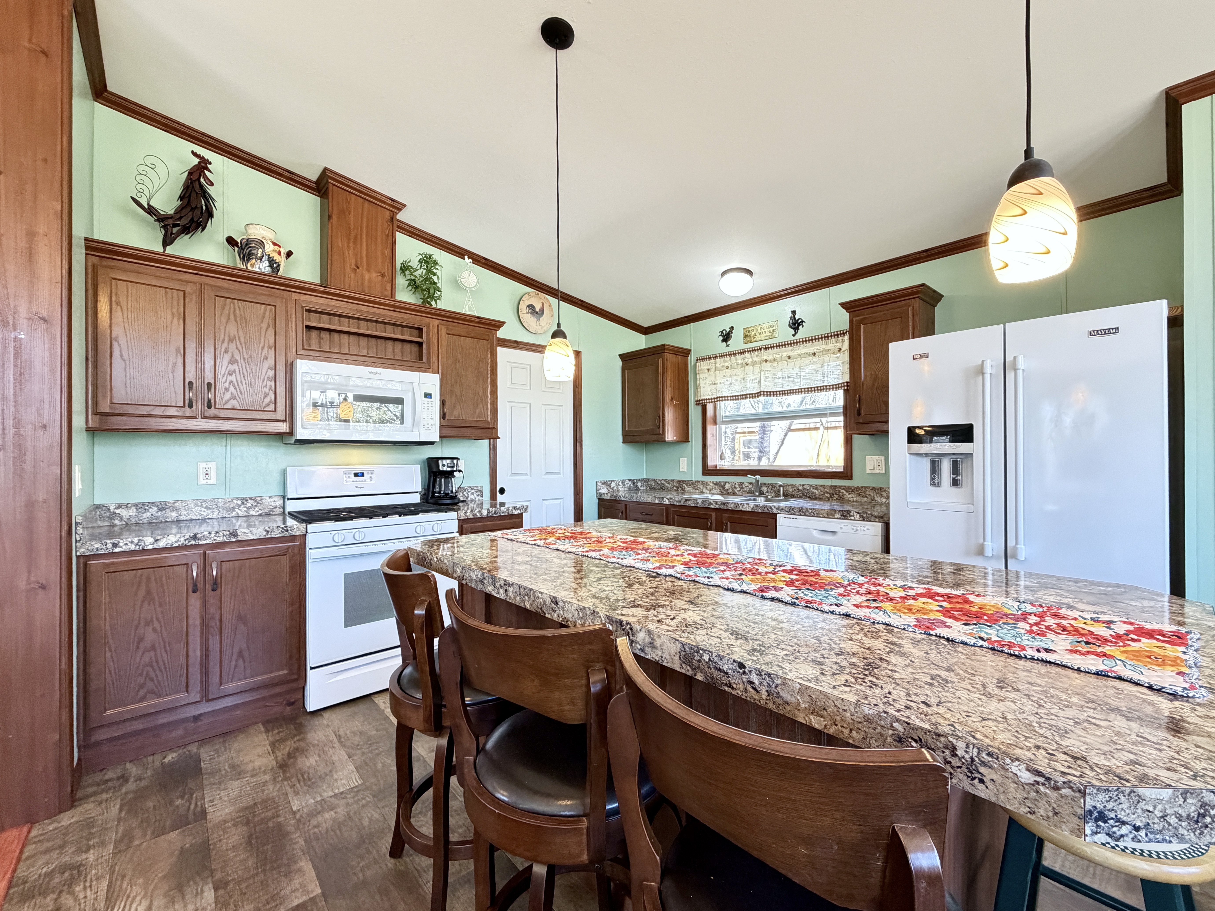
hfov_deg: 102.1
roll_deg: +2.1
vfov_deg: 85.7
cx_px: 608
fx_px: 491
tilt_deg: +0.3
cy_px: 456
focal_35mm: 14
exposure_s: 1/60
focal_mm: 2.22
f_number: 2.2
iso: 500
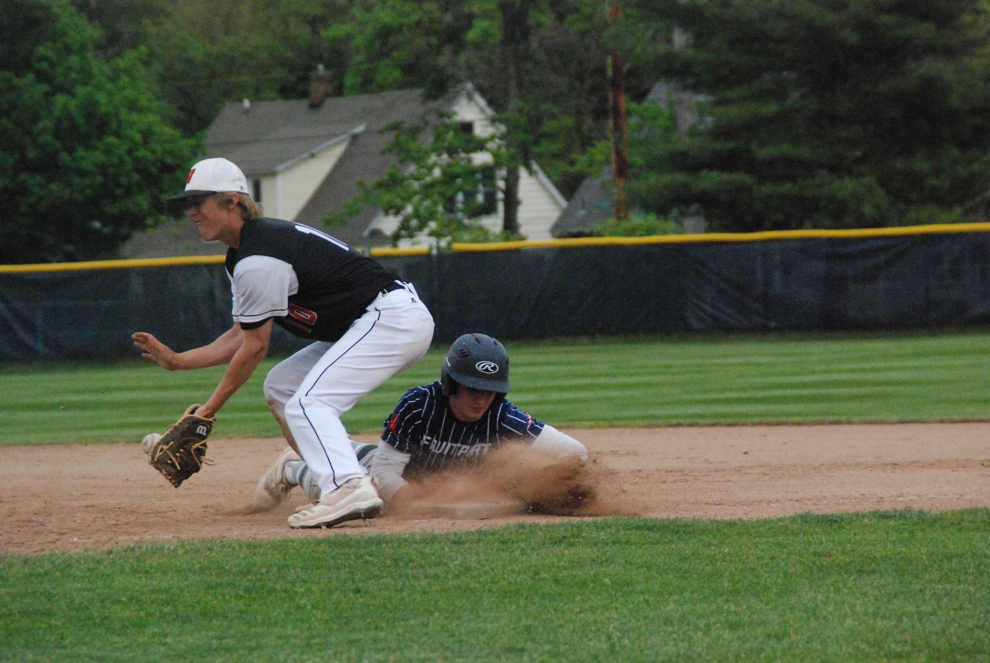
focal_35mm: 300
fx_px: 8260
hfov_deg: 6.9
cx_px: 495
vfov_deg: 4.6
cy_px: 332
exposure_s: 1/2500
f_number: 9
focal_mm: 200
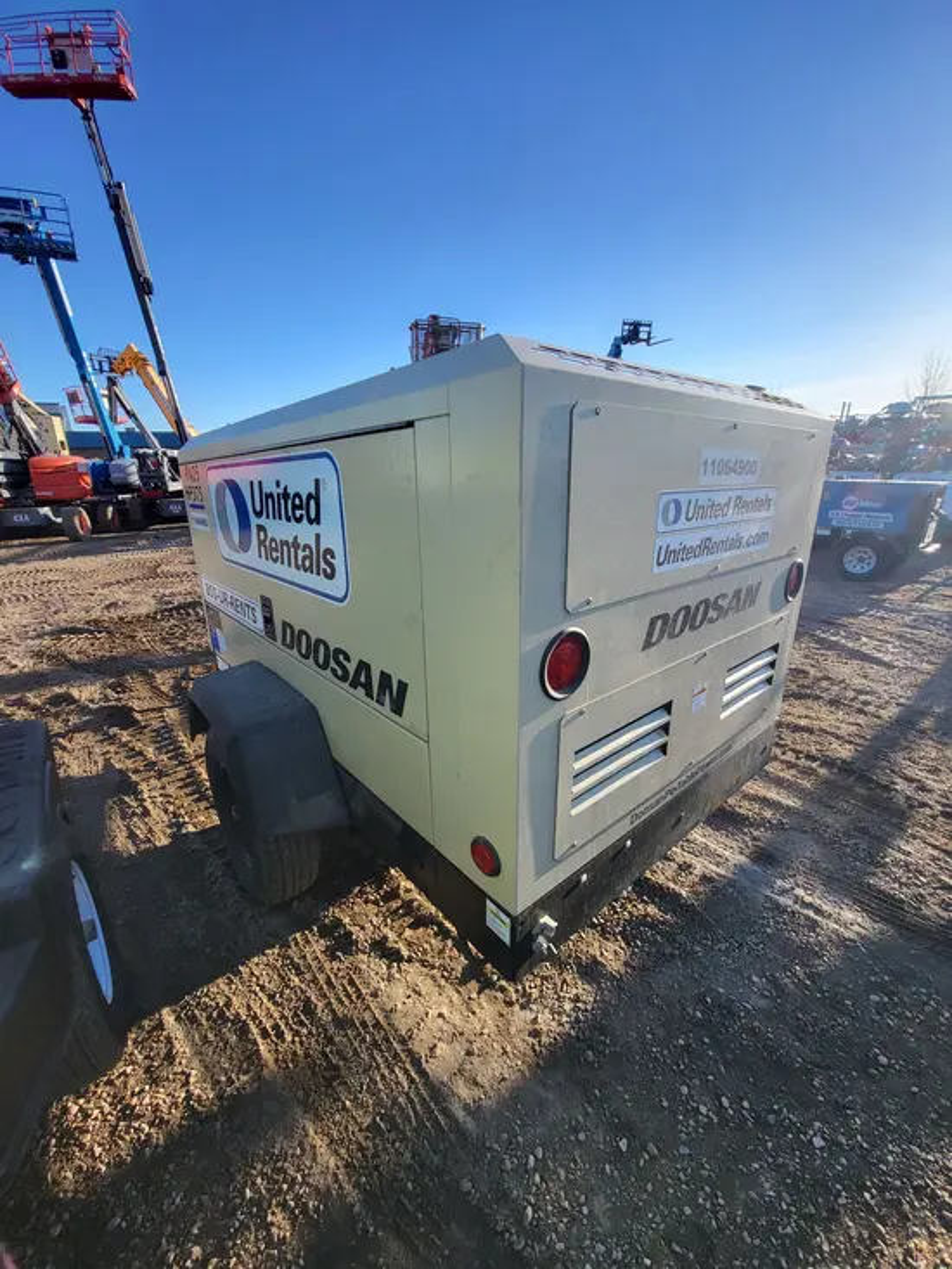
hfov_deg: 89.9
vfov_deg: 106.2
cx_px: 476
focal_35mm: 13
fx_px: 477
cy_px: 634
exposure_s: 1/452
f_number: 2.2
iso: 32
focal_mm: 1.74
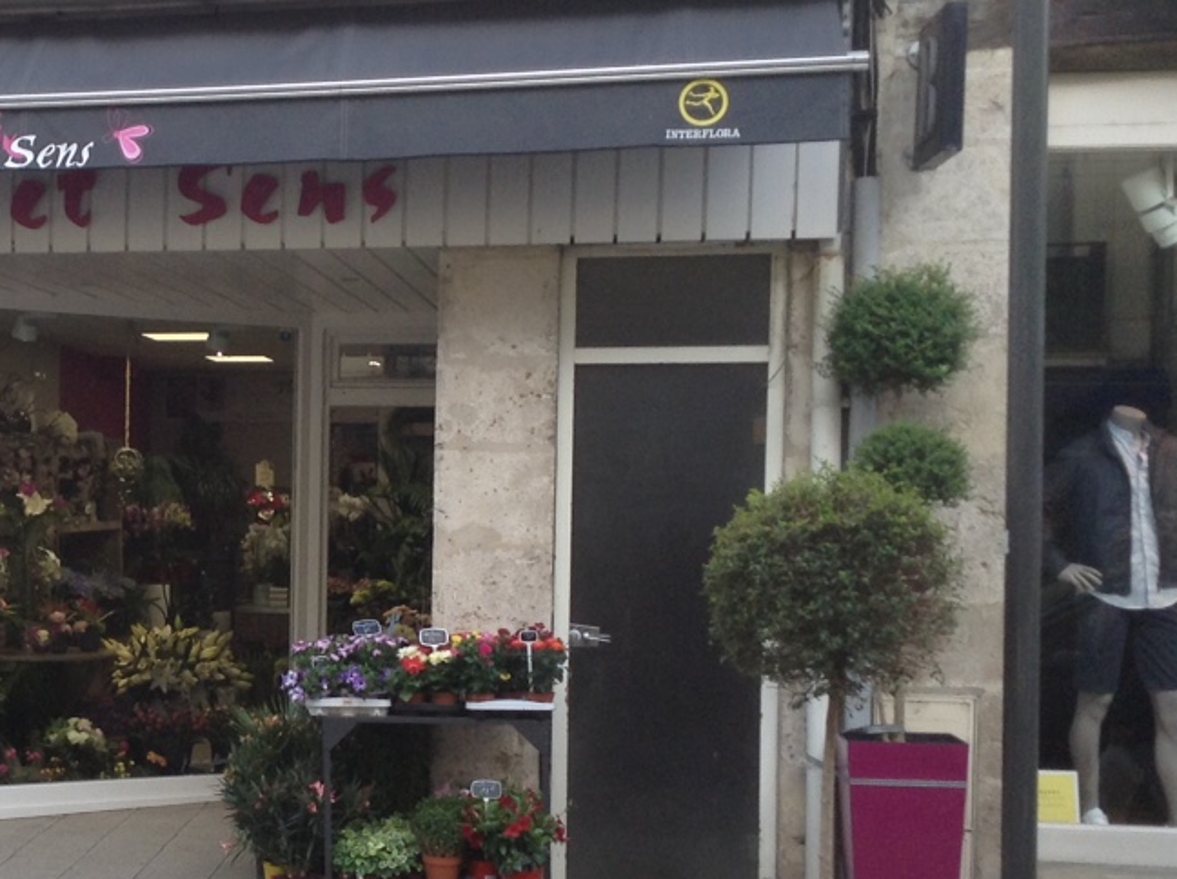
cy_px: 538
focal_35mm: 66
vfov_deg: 22.2
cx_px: 71
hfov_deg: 28.1
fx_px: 2241
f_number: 2.4
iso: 25
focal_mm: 3.3
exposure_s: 1/236
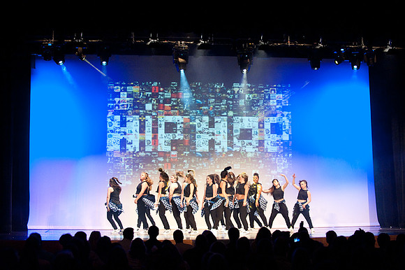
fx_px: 787
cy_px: 135
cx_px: 202
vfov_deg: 19.4
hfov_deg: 28.9
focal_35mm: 70
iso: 3200
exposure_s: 1/200
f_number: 2.8
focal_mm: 70
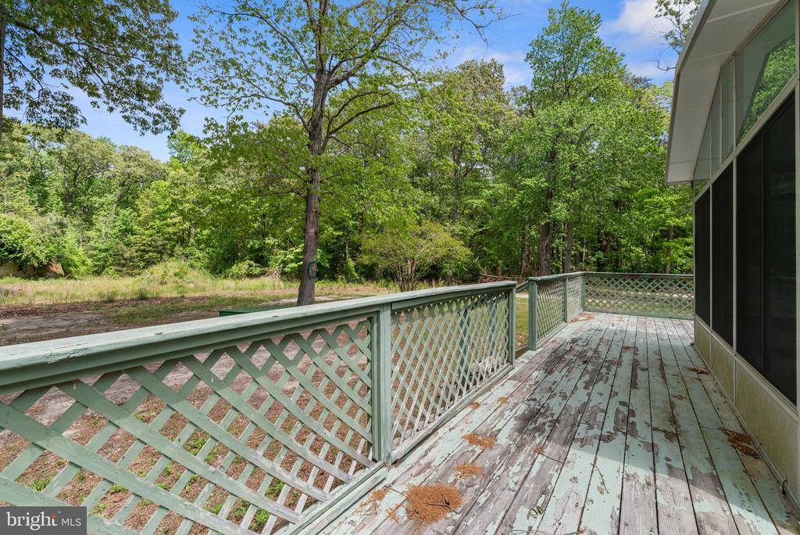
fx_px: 334
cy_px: 268
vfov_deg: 77.4
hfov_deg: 100.4
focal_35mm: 15
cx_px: 400
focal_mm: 15
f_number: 6.7
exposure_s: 1/350
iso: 400
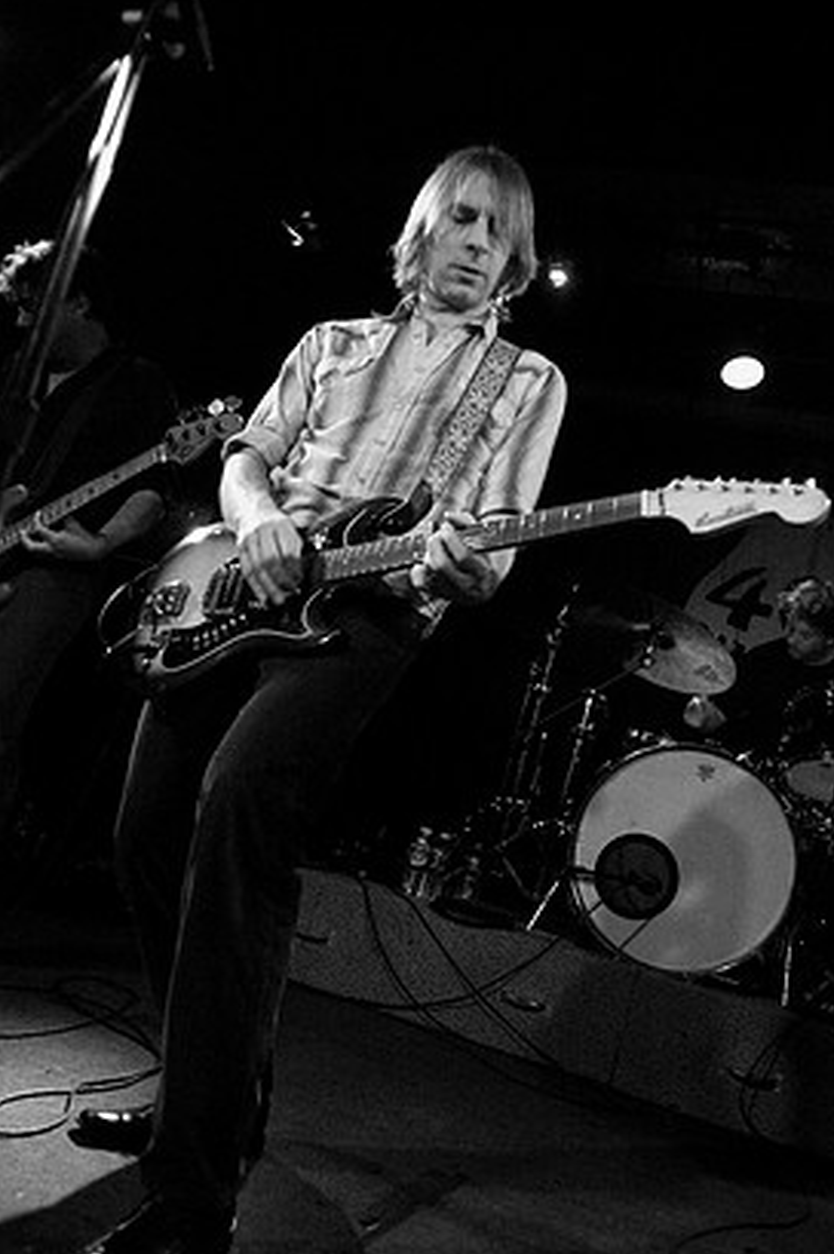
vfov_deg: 57.2
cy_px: 668
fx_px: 1149
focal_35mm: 33
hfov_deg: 39.9
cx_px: 428
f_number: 3.2
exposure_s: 1/125
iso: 800
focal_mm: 20
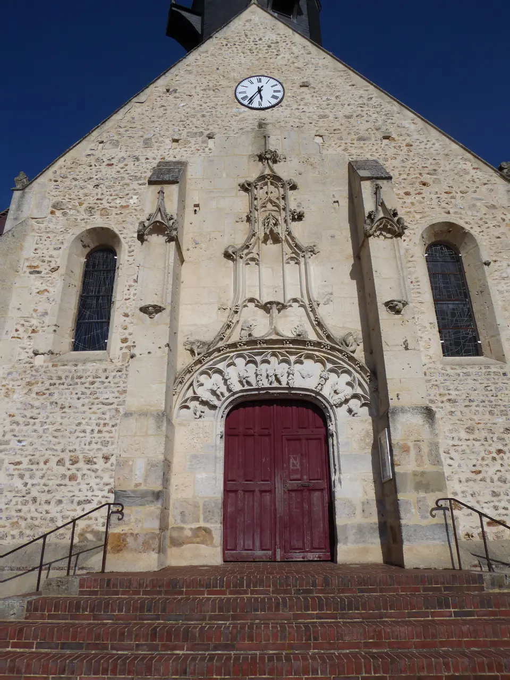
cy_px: 340
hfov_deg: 54.9
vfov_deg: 69.4
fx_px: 491
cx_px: 255
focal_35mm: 25
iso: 80
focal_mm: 4.3
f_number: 4
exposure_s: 1/1600
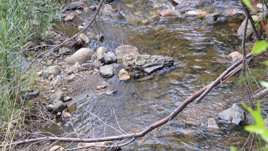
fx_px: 929
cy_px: 164
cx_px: 134
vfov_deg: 9.2
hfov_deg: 16.4
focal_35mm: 131
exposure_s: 1/100
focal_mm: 55
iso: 400
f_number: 5
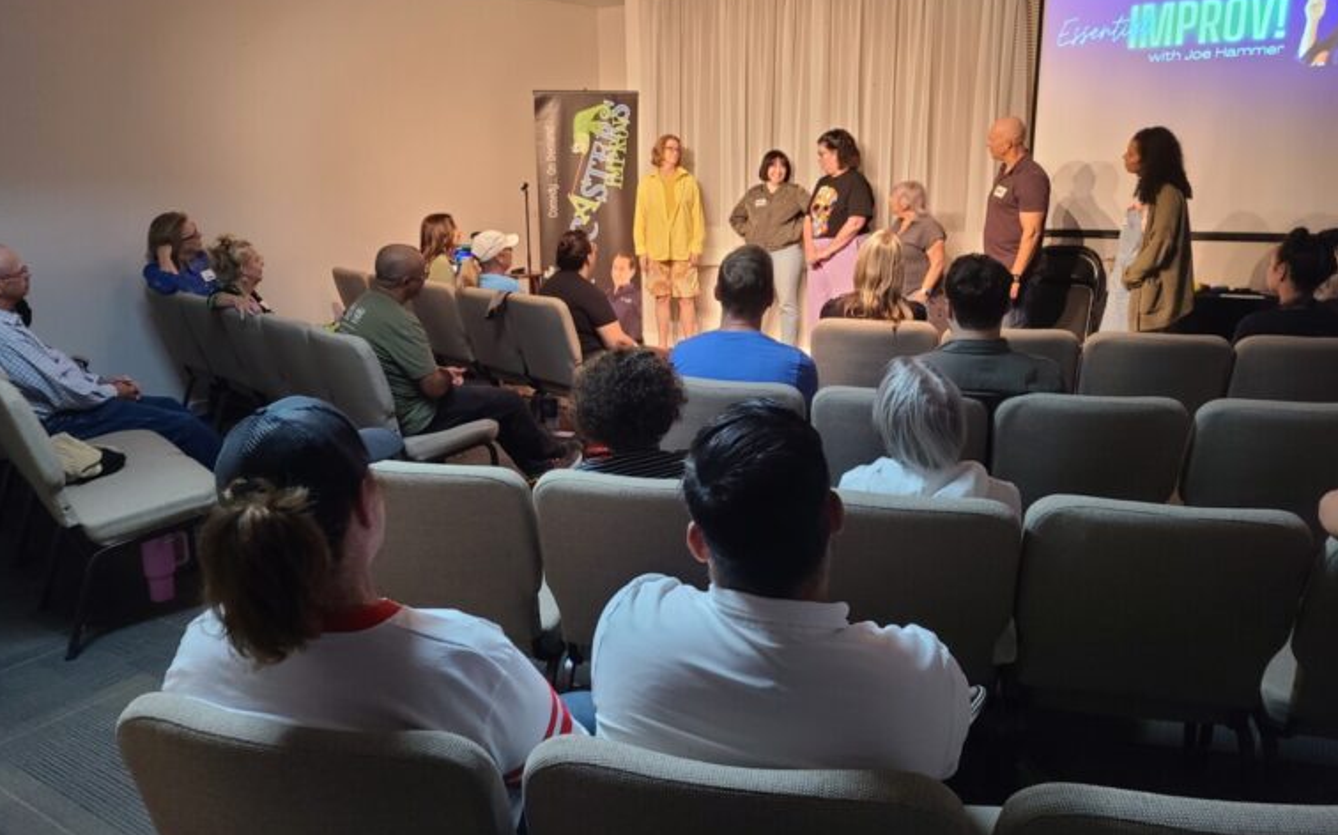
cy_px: 373
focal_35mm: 28
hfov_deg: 66.5
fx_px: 1021
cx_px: 660
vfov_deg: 44.4
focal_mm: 5.4
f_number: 1.8
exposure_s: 1/40
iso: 400
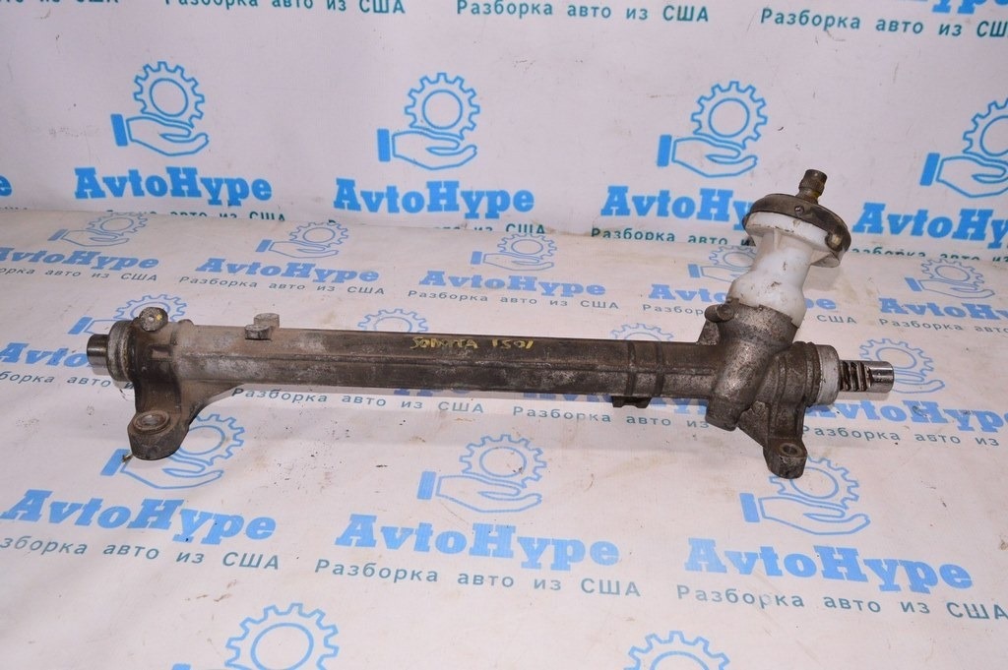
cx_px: 504
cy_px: 335
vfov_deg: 41.6
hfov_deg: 59.5
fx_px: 881
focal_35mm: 32
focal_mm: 21
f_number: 8
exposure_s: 1/200
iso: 1600
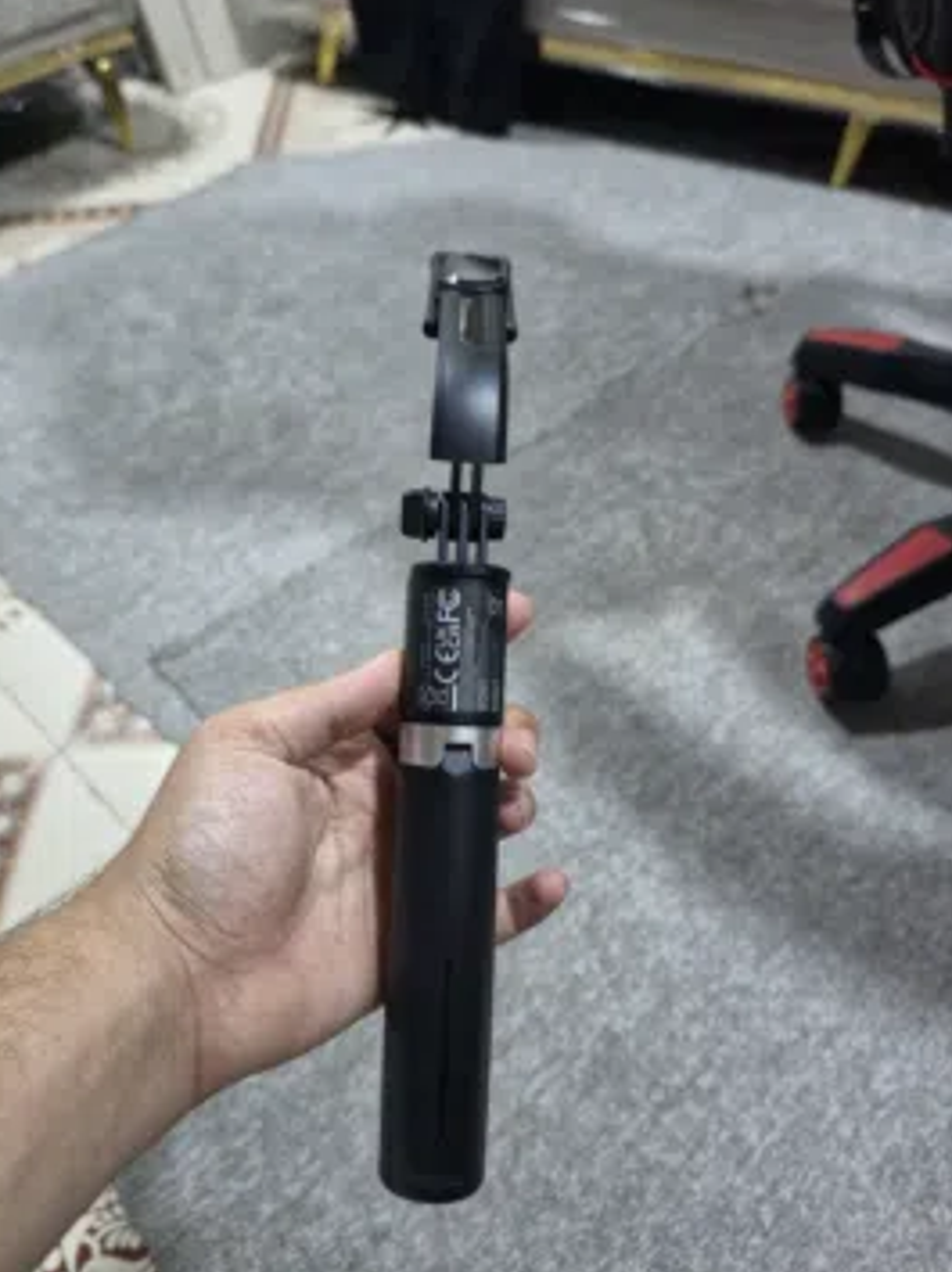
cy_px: 571
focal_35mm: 26
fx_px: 955
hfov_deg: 53.0
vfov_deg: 67.2
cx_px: 442
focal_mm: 6.5
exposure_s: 1/100
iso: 1000
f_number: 1.4
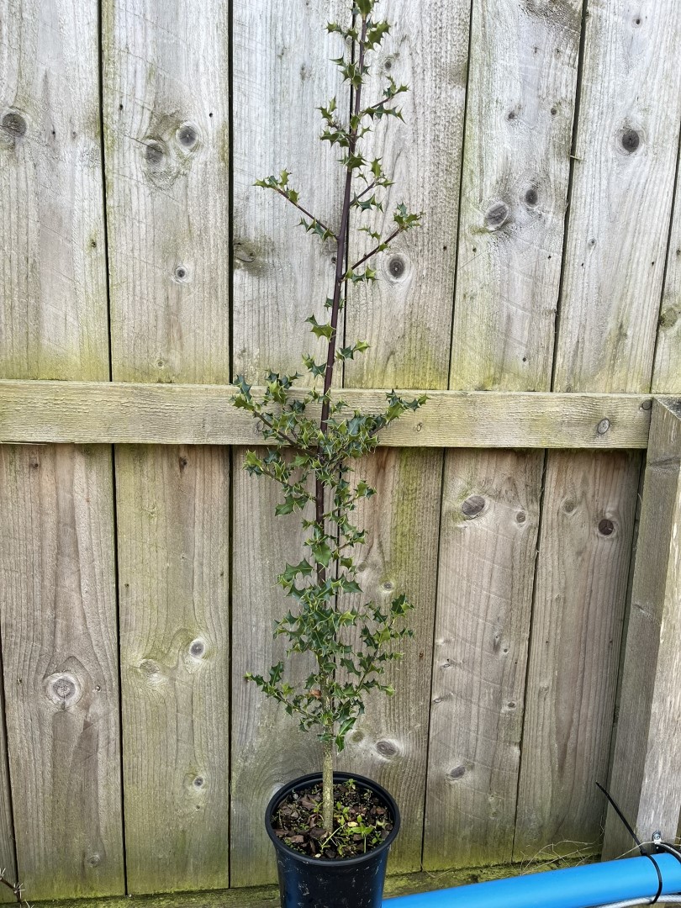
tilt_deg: -10.8
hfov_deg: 53.1
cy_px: 454
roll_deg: -3.5
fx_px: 682
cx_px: 340
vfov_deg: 67.3
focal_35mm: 26
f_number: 1.6
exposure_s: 1/273
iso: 40
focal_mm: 5.1
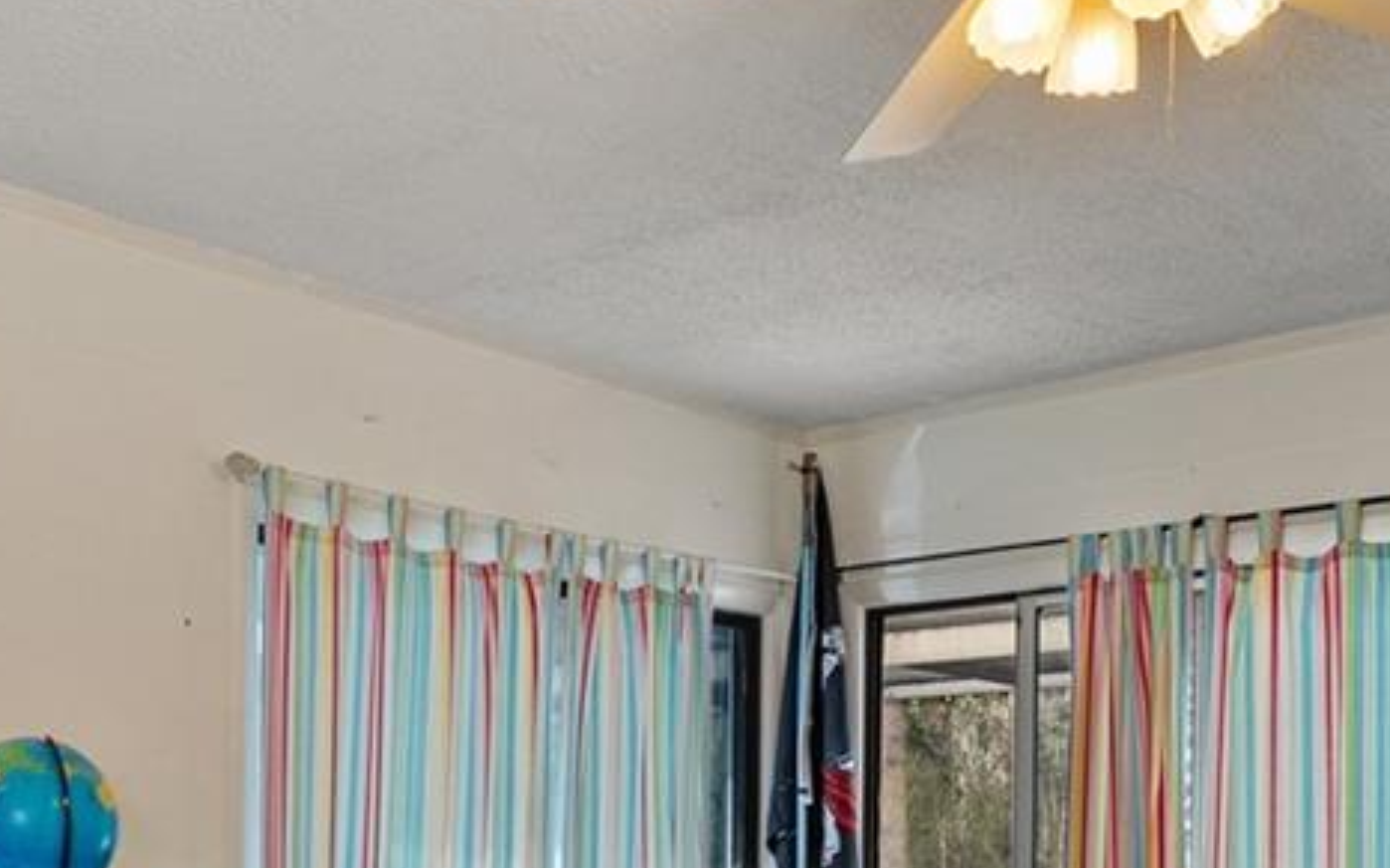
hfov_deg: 40.2
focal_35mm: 49
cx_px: 388
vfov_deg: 24.7
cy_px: 934
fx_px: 1856
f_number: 9
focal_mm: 14
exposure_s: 1/10
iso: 640
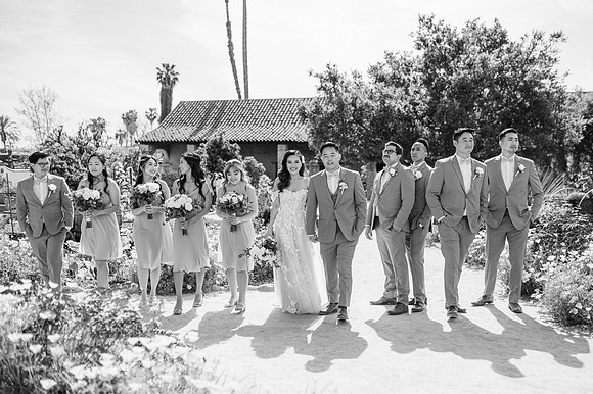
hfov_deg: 51.6
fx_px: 614
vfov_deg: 35.7
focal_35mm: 37
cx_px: 312
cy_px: 197
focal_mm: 35
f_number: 2
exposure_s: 1/5000
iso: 100
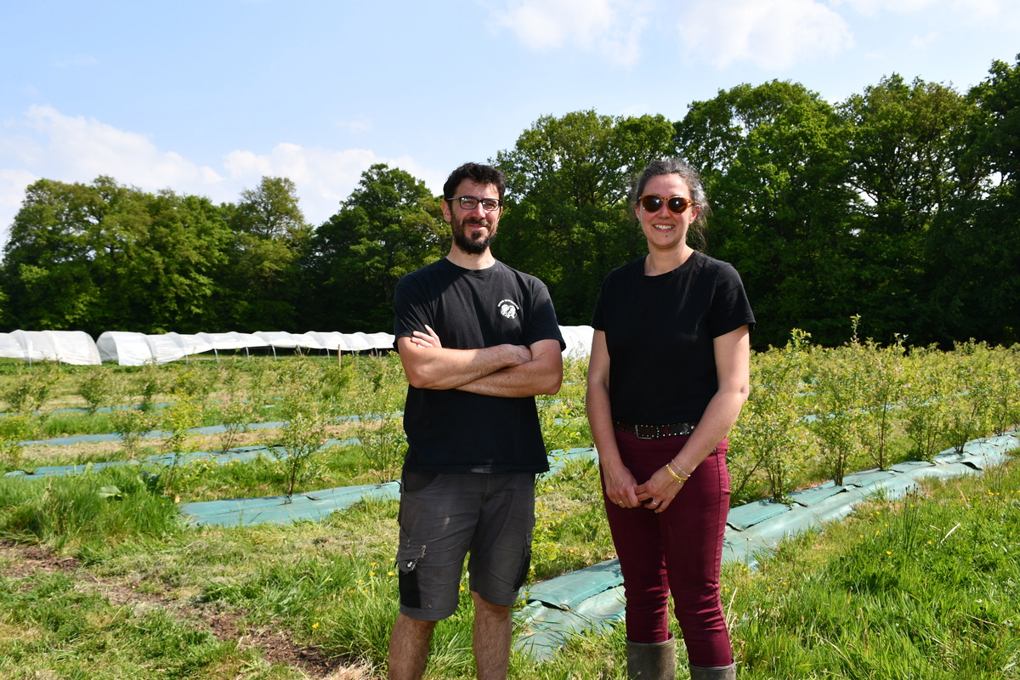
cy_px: 340
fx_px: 935
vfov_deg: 40.0
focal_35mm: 33
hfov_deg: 57.2
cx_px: 510
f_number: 8
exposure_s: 1/250
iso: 100
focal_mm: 22
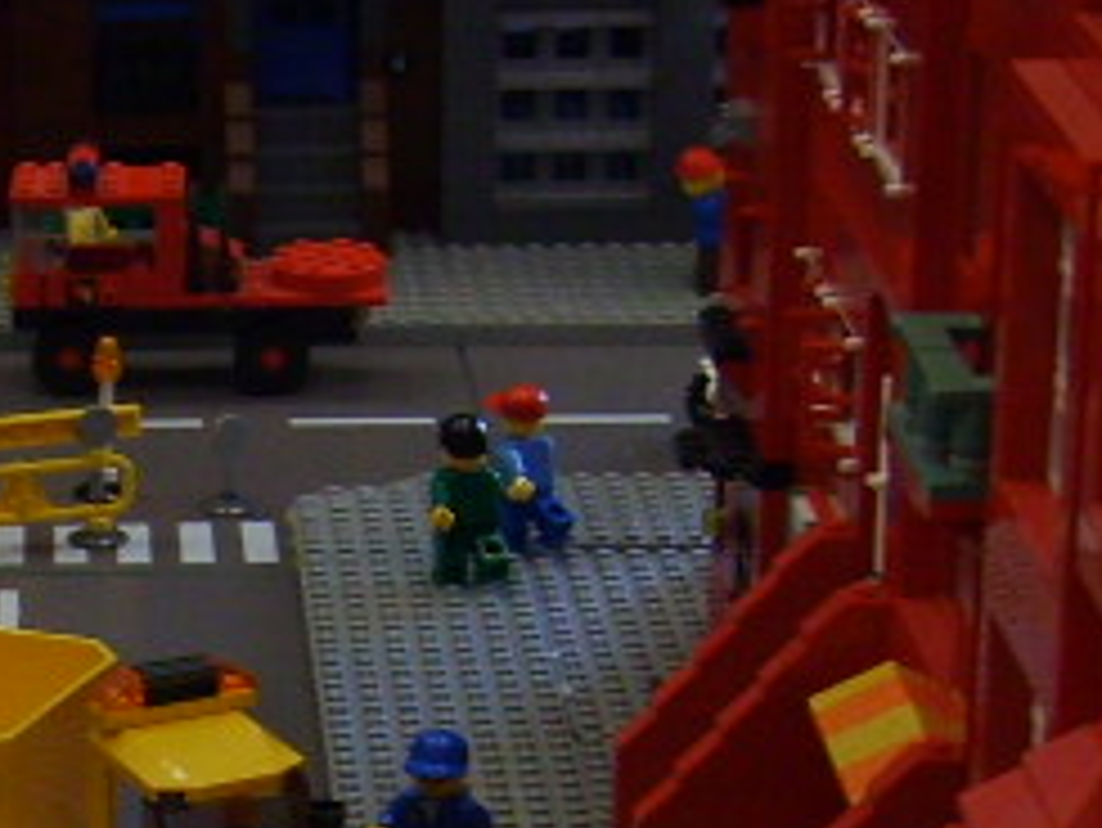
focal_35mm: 146
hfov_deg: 13.3
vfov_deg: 10.0
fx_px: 4650
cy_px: 1066
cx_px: -99
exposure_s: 1/30
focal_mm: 5.8
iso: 100
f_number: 2.8
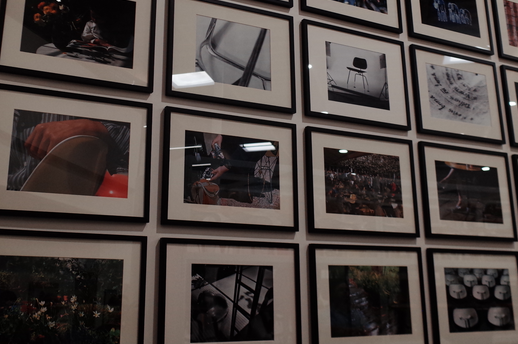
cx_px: 250
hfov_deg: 42.8
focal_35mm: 46
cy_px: 87
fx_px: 661
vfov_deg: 28.7
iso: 400
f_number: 2.8
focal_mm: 18.3
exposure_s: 1/180
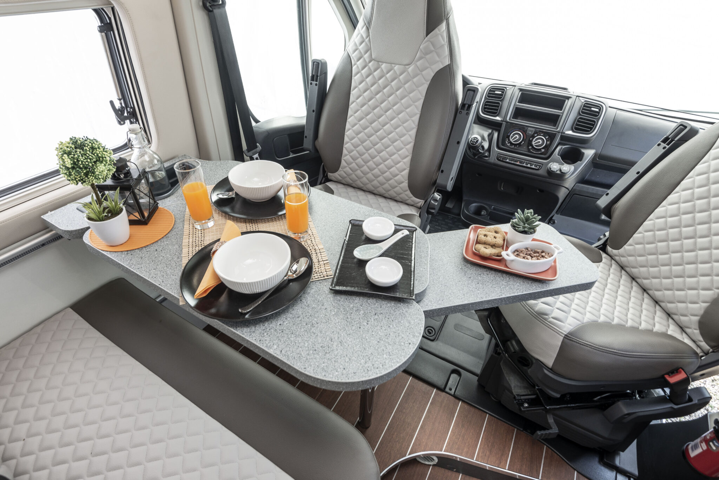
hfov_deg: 86.9
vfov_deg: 64.6
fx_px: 380
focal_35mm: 19
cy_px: 240
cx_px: 360
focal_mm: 19
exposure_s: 1/30
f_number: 6.3
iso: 200
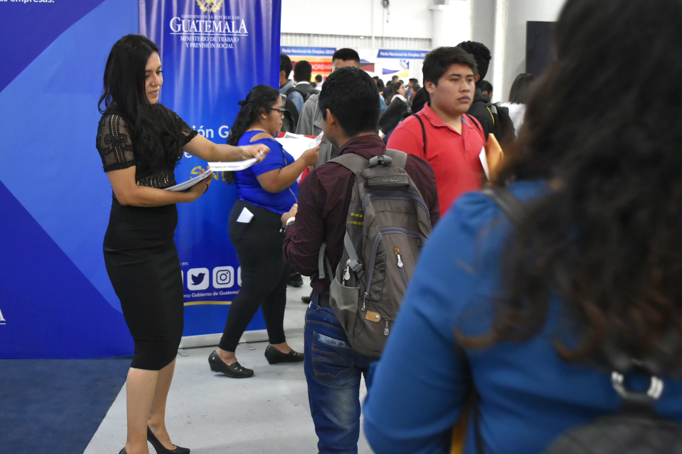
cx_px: 341
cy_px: 227
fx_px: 966
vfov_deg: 26.5
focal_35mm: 51
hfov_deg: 38.9
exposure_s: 1/60
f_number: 4.5
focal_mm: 34
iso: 3600
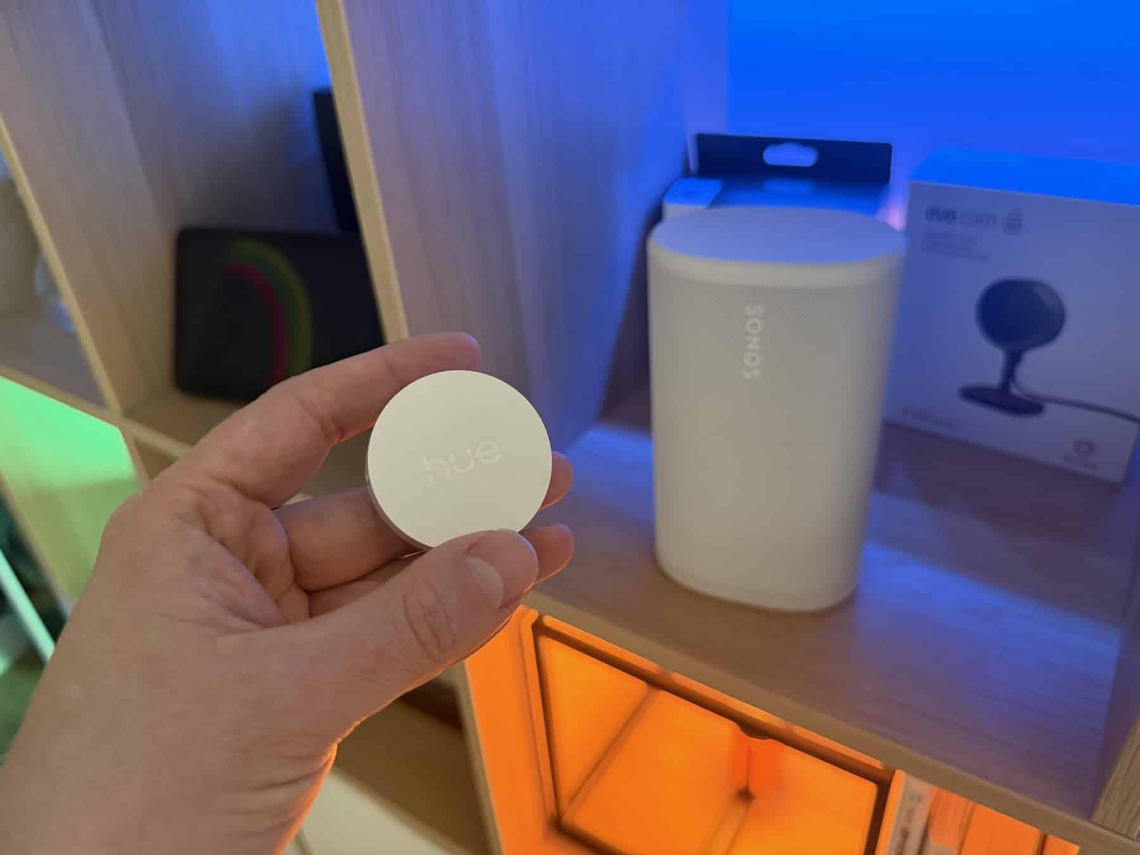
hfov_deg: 71.6
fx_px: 790
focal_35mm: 24
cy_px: 428
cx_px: 570
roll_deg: +5.5
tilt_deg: -31.8
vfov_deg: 56.8
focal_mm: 6.76
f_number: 1.78
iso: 400
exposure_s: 1/50
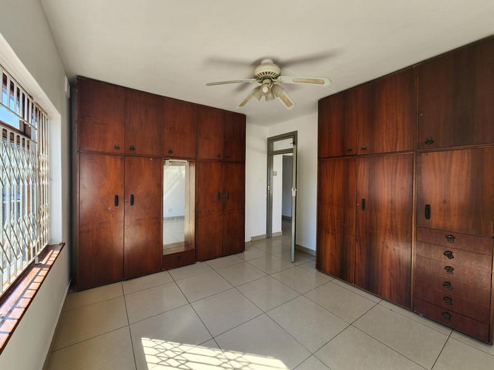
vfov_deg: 89.9
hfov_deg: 106.2
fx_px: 186
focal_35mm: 13
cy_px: 185
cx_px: 247
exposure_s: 1/121
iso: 50
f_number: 2.2
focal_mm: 2.2
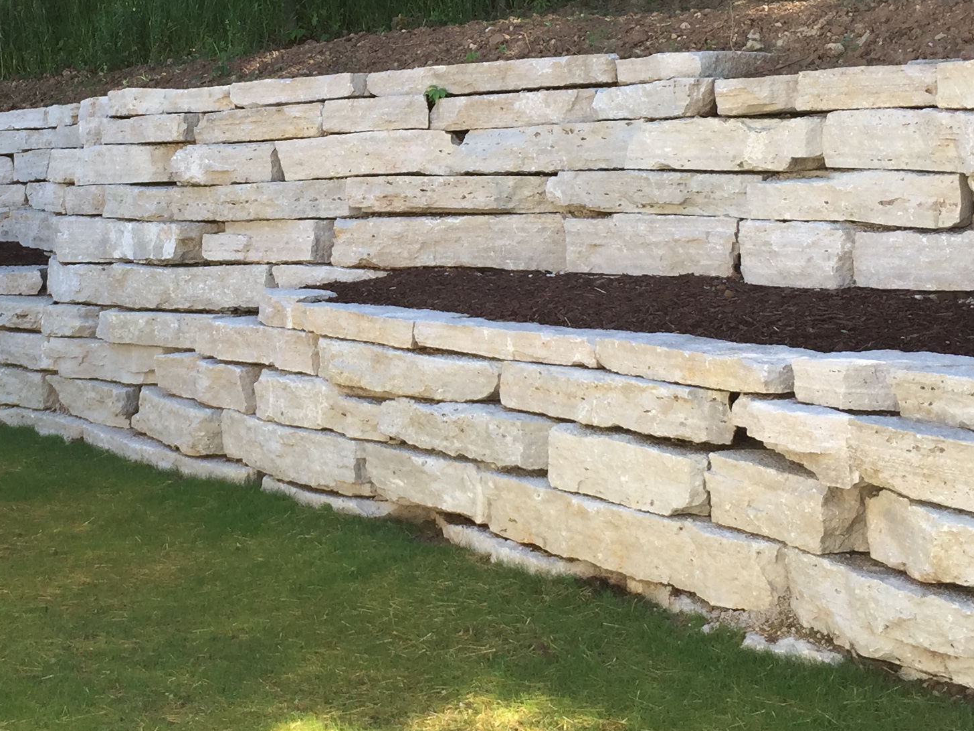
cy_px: 185
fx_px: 1829
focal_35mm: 65
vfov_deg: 22.4
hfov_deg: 29.3
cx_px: 241
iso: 32
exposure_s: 1/221
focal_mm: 4.15
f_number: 2.2
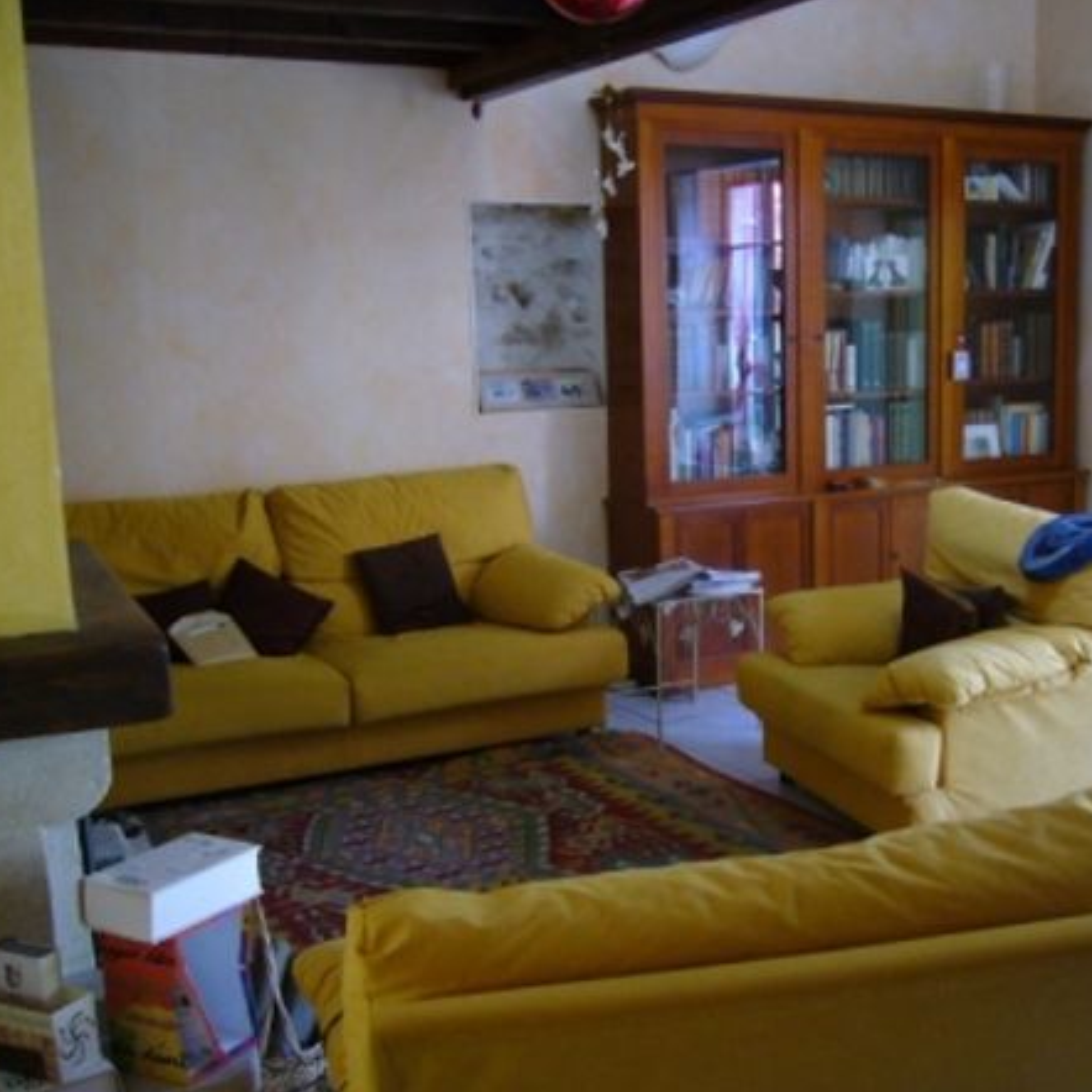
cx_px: 709
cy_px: 546
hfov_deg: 39.6
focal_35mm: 42
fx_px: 1499
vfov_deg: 40.0
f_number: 2.8
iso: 200
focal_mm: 5.8
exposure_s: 1/10
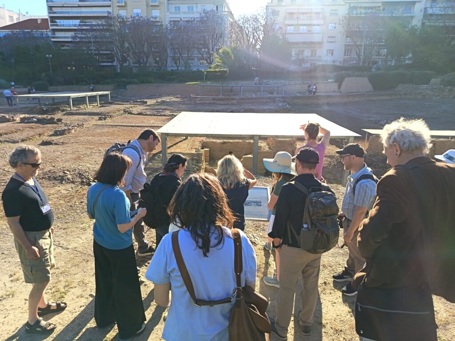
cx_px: 228
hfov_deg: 71.6
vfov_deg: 56.8
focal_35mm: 24
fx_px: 315
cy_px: 170
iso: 100
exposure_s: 1/274
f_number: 1.75
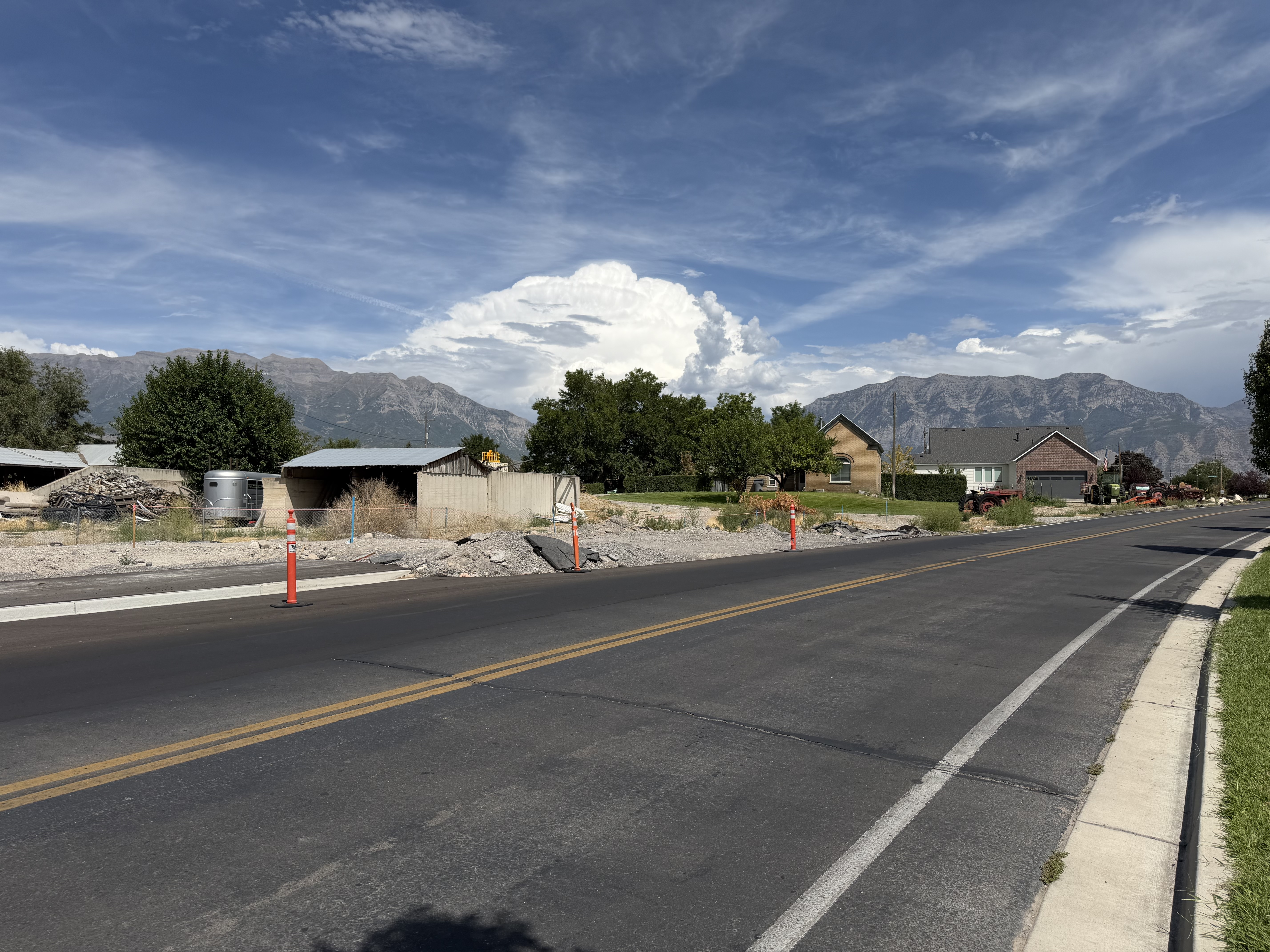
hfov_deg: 71.6
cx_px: 635
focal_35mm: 24
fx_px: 881
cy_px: 476
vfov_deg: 56.8
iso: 80
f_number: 1.78
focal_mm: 6.76
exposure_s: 1/9091
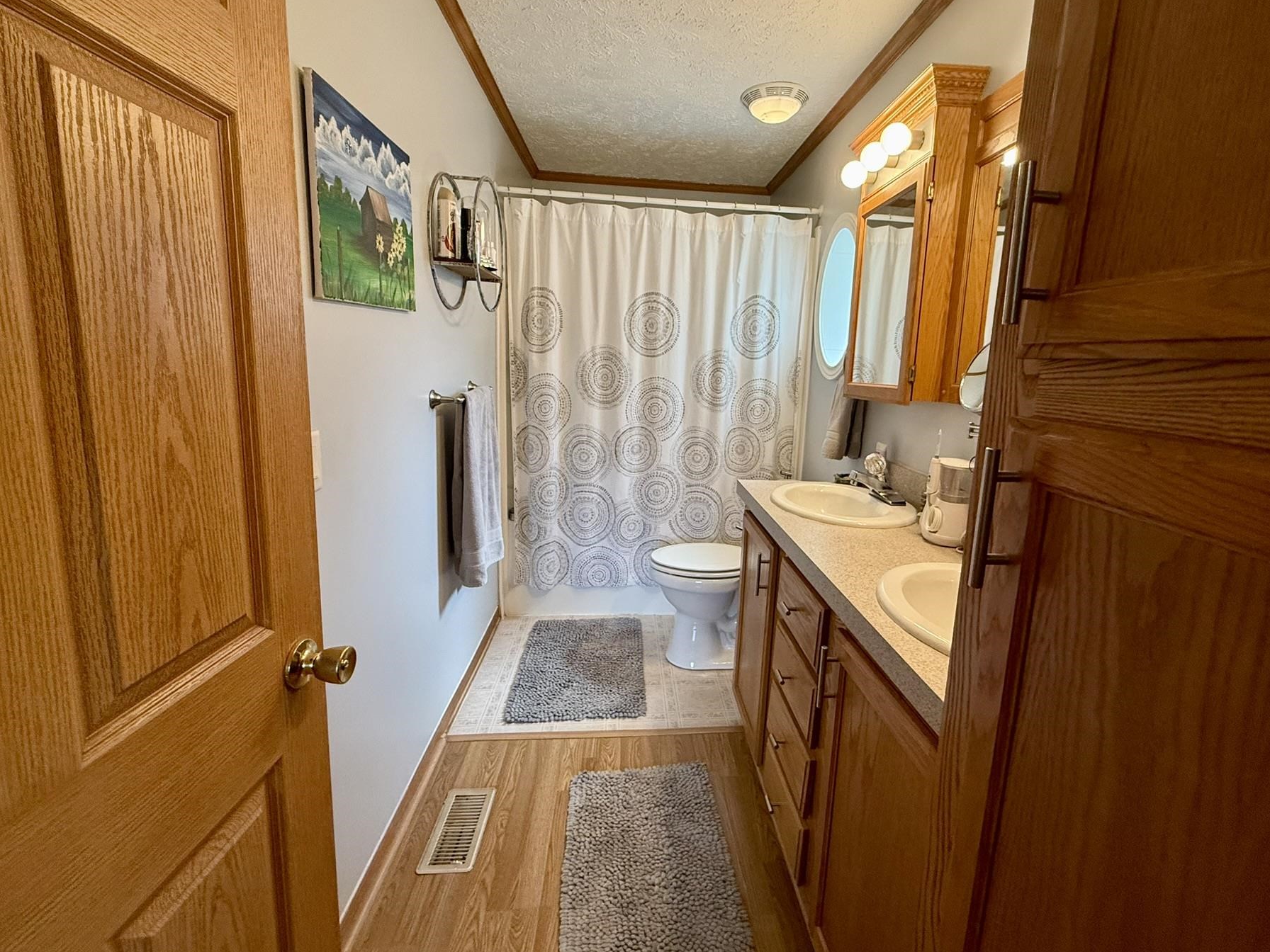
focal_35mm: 16
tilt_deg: -7.9
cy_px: 458
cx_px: 691
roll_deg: -2.8
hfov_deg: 94.3
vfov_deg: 78.1
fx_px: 587
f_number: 2.2
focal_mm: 2.22
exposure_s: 1/120
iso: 250
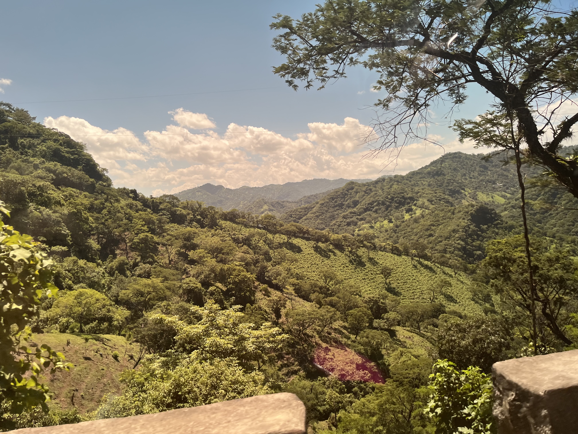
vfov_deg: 53.1
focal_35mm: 26
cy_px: 217
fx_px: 434
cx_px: 289
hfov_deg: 67.3
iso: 40
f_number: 1.6
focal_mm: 5.1
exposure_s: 1/121
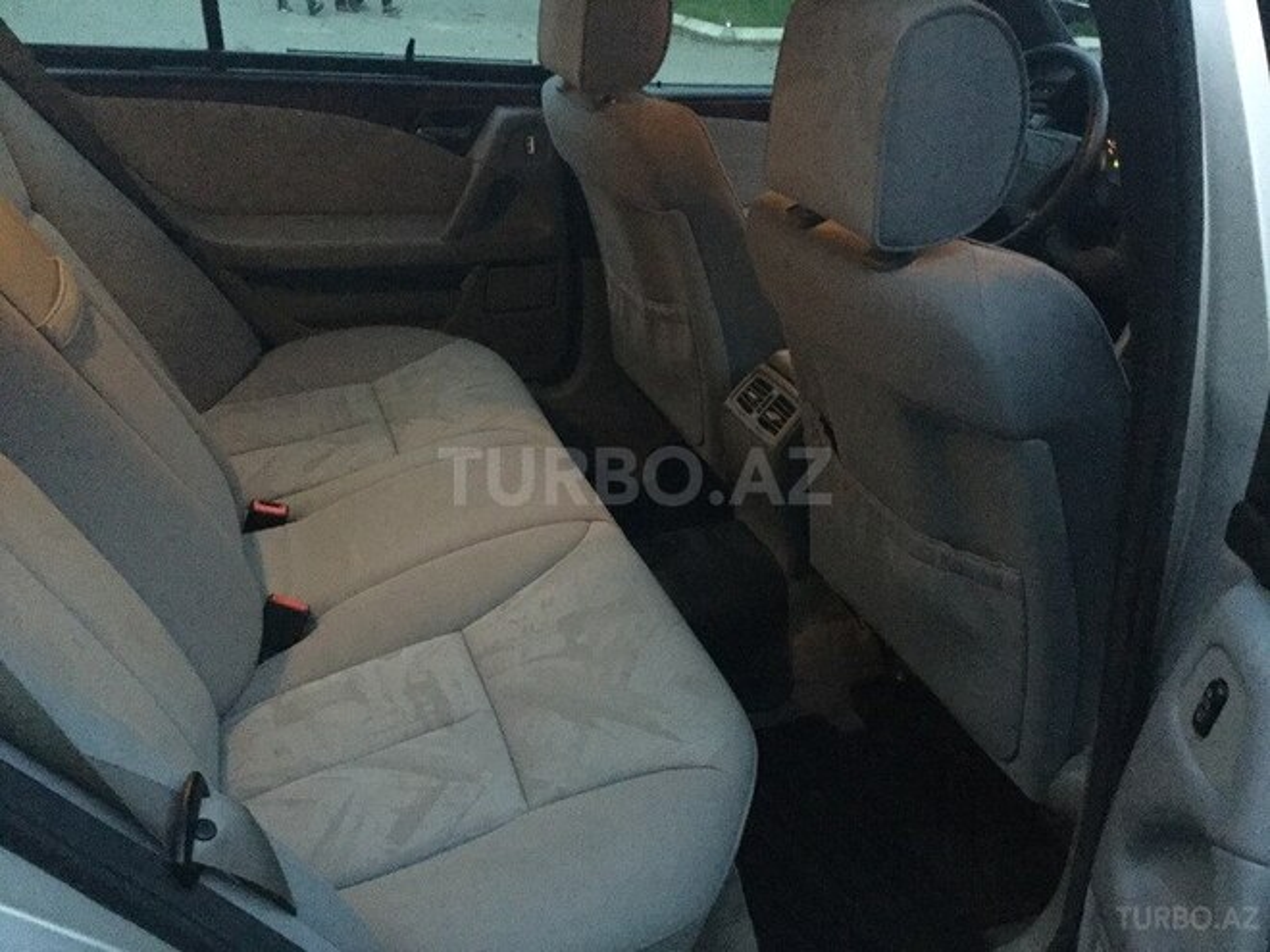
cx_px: 635
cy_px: 476
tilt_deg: -27.5
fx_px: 1137
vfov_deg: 45.4
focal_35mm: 31
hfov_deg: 58.4
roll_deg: -4.5
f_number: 2.4
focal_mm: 3.3
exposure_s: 1/17
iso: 800
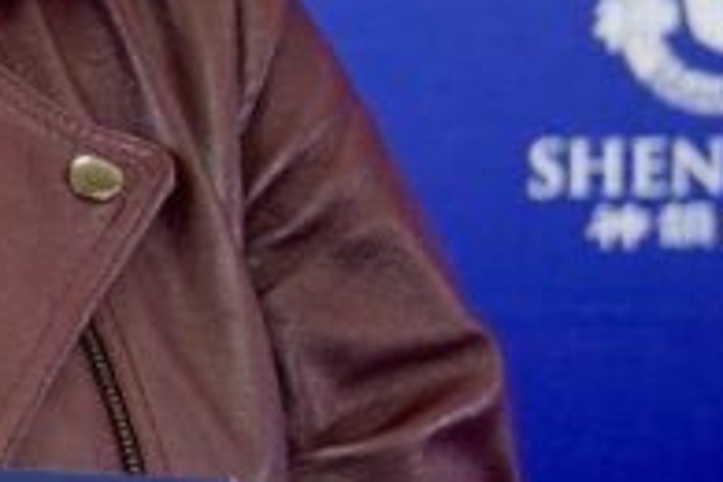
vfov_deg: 7.7
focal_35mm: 177
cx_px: -482
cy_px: 85
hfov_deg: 11.0
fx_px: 3554
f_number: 2.8
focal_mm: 32
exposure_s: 1/125
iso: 800
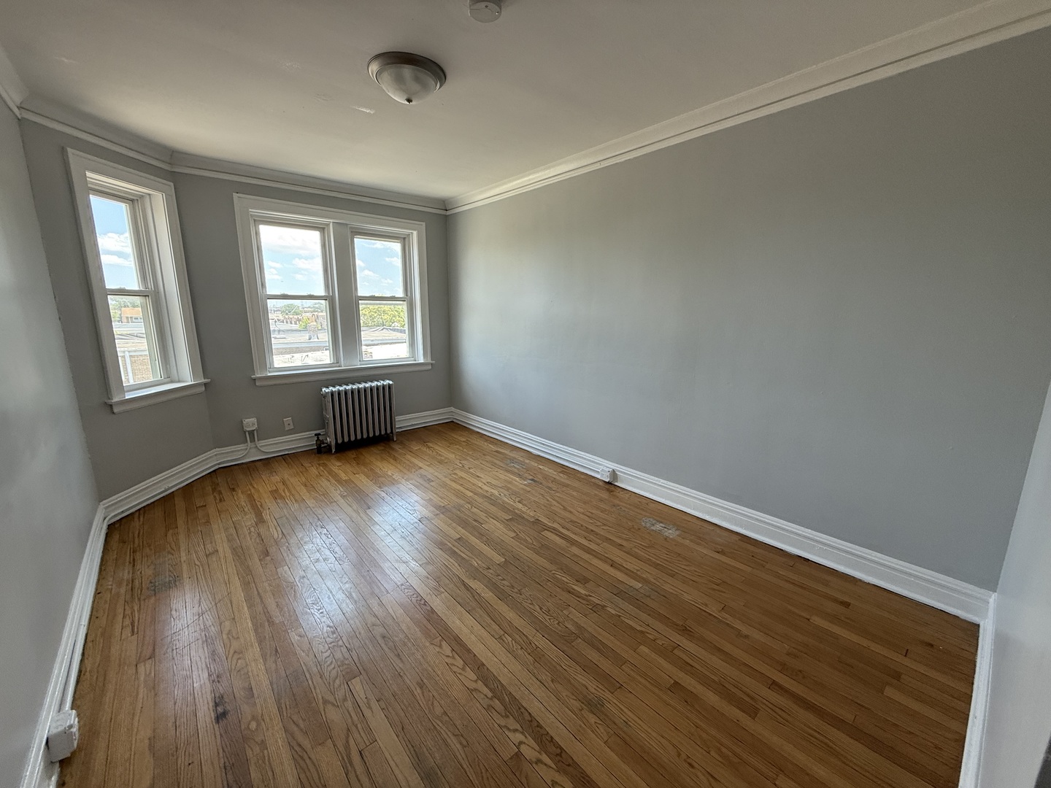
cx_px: 526
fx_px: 425
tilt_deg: -9.7
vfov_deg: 85.7
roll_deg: -0.8
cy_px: 394
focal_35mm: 14
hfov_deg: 102.1
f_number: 2.2
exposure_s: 1/99
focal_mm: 2.22
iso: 100
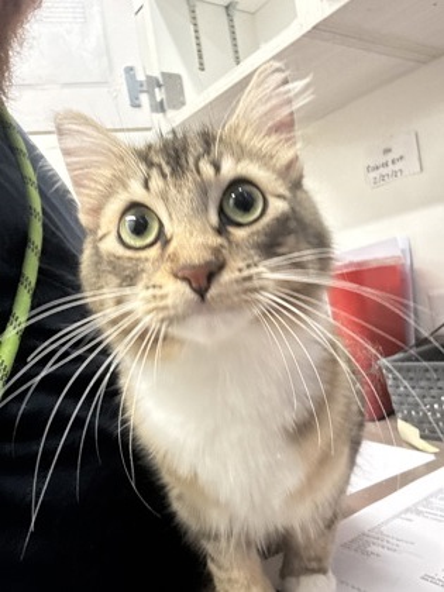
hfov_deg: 46.8
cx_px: 222
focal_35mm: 30
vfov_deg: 60.0
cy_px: 296
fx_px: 513
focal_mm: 2.69
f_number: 1.9
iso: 160
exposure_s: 1/60
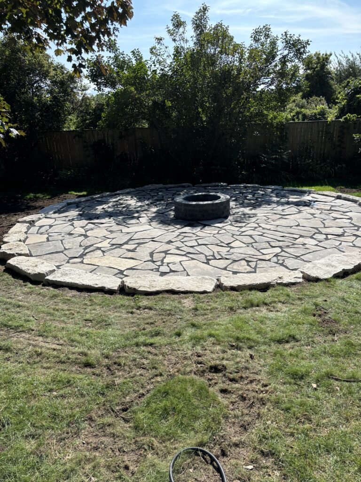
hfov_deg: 53.1
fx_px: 362
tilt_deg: -16.1
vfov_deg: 67.3
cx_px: 180
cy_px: 241
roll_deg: -0.9
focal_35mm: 26
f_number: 1.6
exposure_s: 1/2451
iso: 50
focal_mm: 5.96
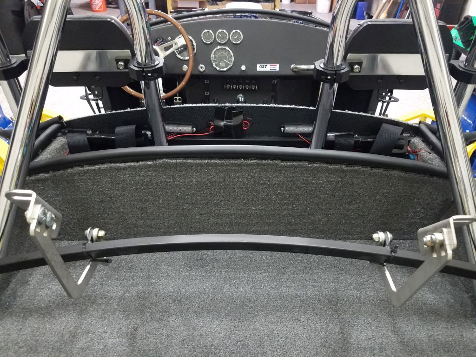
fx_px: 358
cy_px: 178
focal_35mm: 26
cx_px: 238
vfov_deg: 53.1
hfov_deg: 67.3
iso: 320
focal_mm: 4.2
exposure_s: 1/10
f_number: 1.7
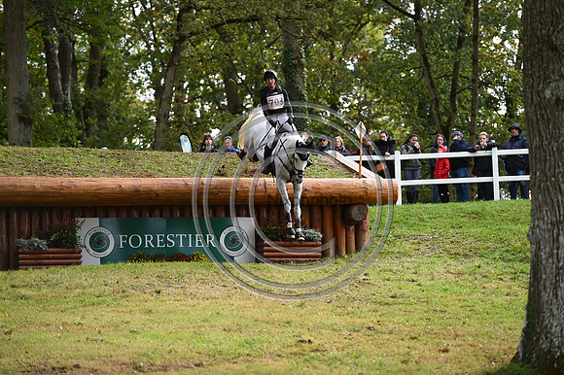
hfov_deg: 10.3
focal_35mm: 200
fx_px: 3131
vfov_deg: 6.9
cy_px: 188
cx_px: 282
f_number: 4.5
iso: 720
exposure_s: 1/1250
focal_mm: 200
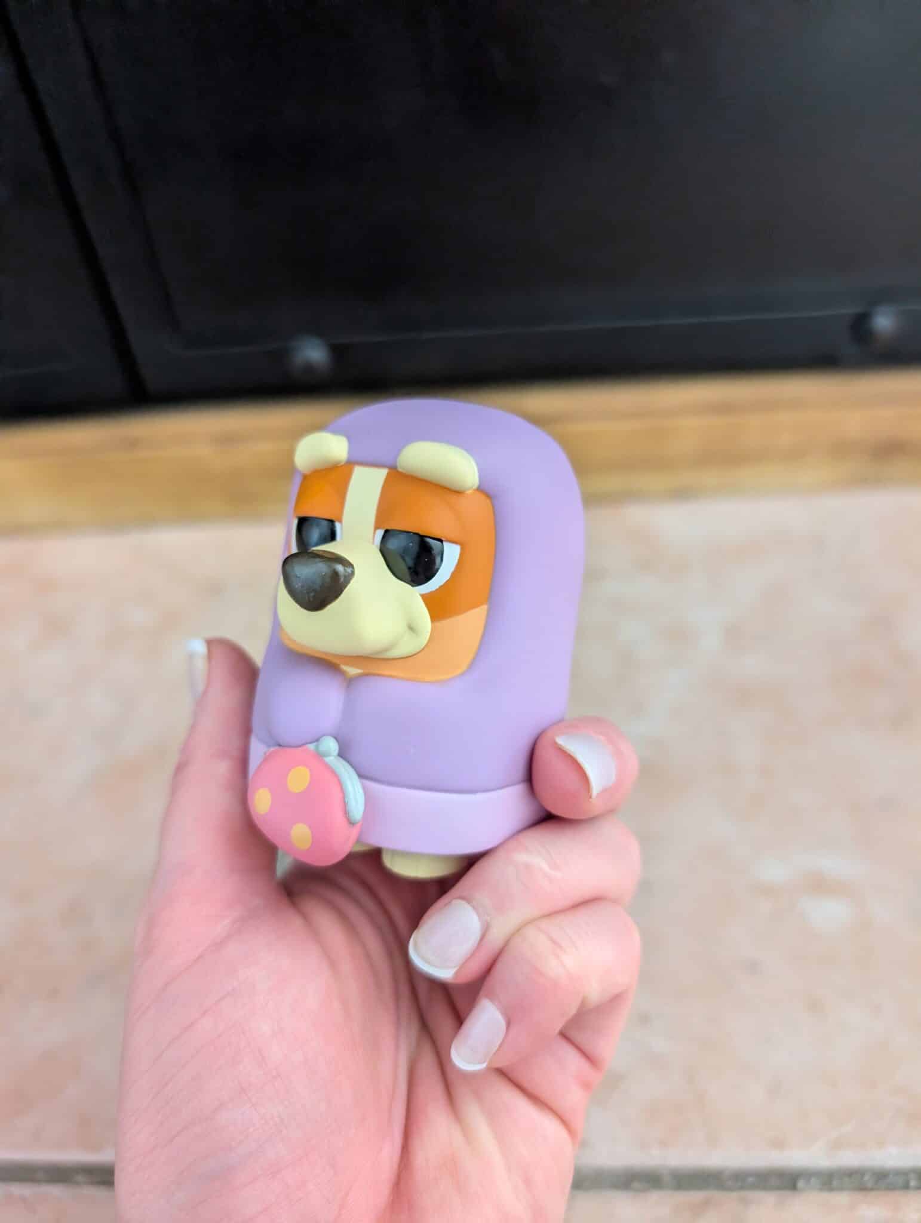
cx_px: 460
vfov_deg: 71.5
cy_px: 612
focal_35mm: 24
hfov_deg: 56.9
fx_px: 849
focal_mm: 6.9
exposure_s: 1/61.8
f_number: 1.68
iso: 1605
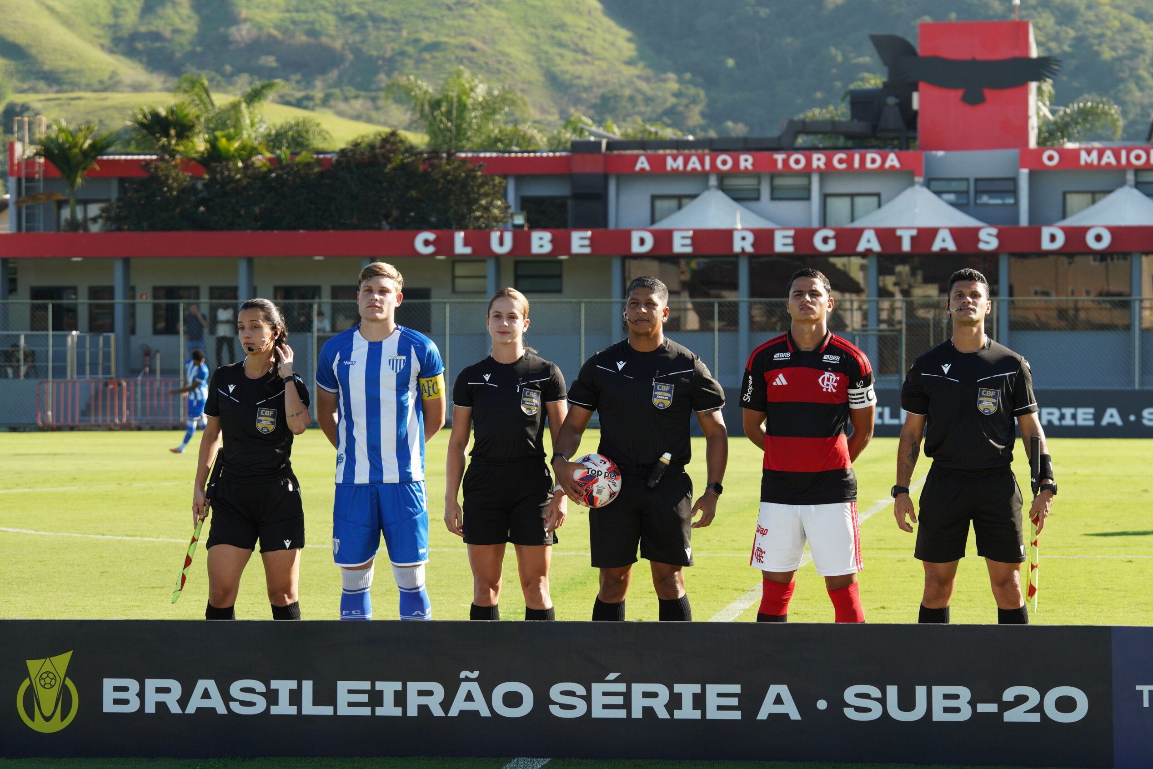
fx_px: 3395
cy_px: 381
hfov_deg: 19.3
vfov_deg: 12.9
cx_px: 578
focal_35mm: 106
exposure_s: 1/1000
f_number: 4
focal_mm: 70
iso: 320
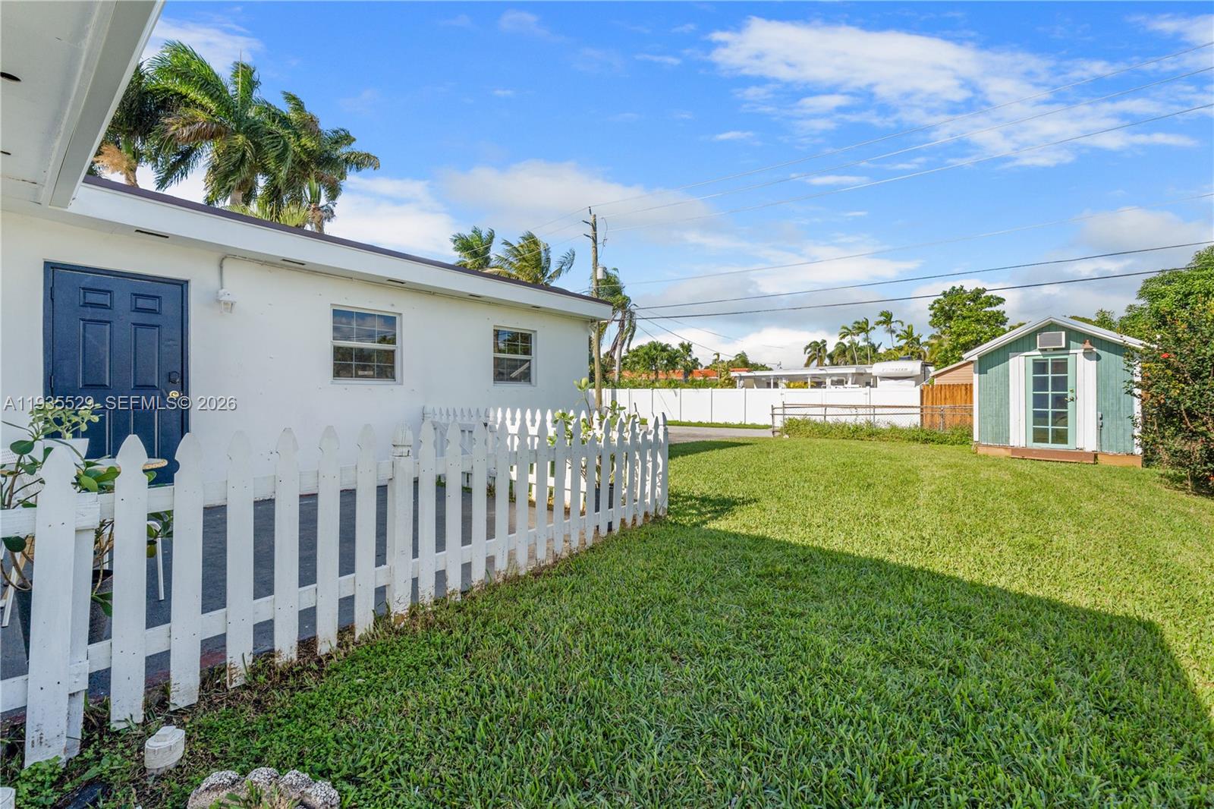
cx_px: 607
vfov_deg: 77.3
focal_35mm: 15
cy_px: 404
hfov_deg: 100.4
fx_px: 506
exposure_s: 1/640
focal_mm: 10
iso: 100
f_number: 6.3
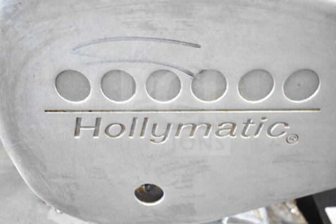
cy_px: 112
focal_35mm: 36
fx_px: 336
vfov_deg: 36.9
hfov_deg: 53.1
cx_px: 168
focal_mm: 24
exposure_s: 1/40
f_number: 3.8
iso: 4000
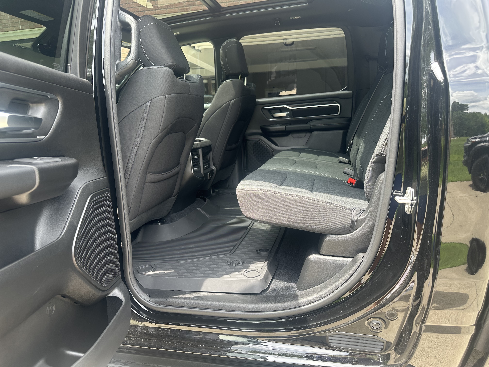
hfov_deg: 71.6
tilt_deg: -9.7
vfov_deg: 56.8
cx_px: 244
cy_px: 184
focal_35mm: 24
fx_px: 339
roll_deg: +1.4
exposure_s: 1/140
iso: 64
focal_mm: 6.86
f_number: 1.78
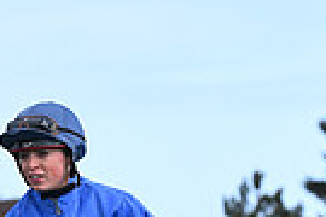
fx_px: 6230
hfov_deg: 3.0
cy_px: 462
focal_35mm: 688
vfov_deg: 2.0
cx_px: 152
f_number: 6.3
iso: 400
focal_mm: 160
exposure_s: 1/800
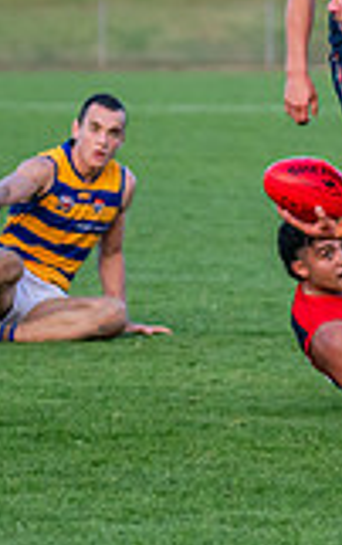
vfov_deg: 2.9
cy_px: 130
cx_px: 484
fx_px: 10738
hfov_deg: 1.8
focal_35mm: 722
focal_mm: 190
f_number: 4
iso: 1250
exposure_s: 1/1250
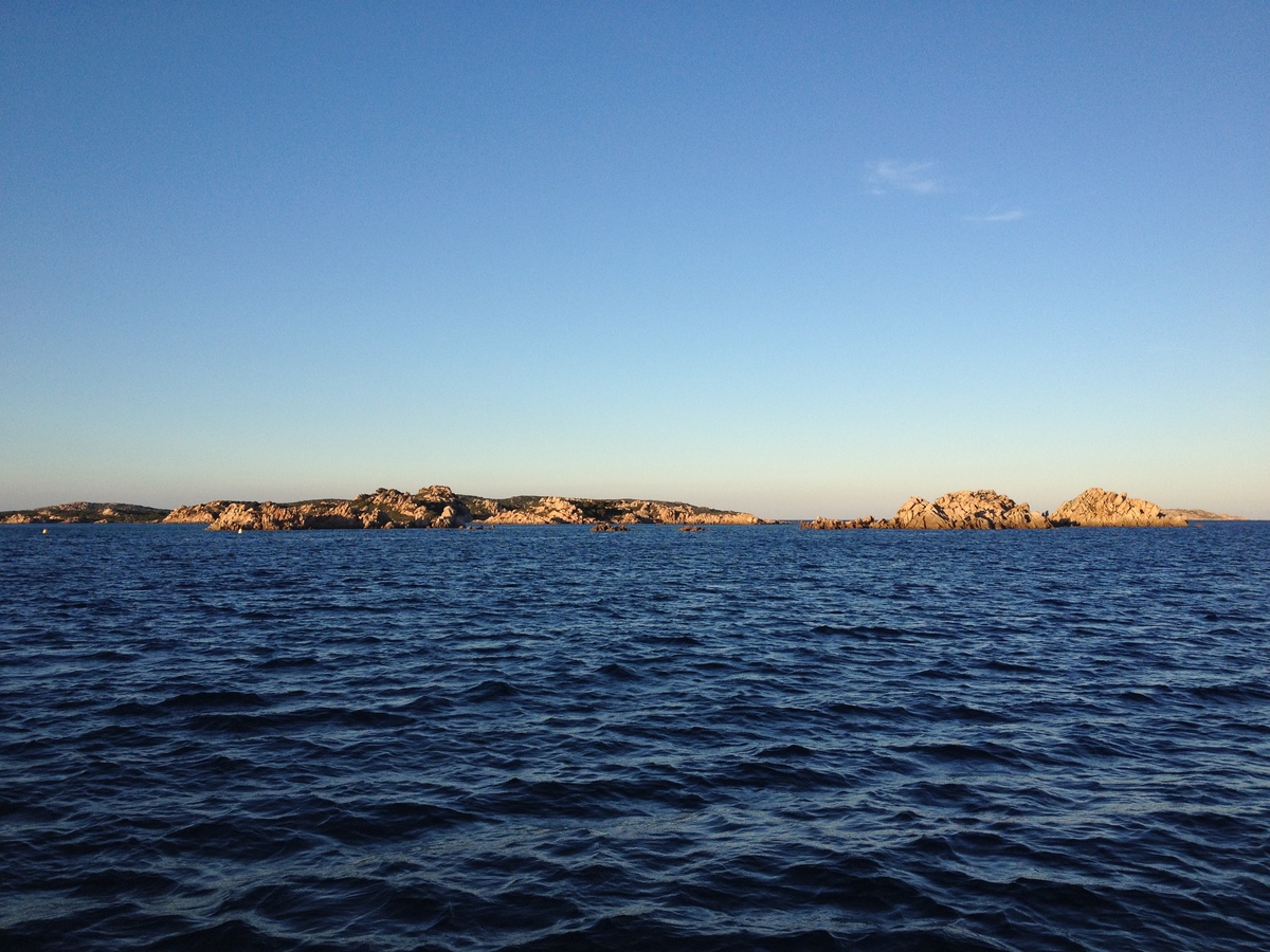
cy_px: 476
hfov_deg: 52.6
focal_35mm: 35
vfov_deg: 40.7
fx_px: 1284
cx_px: 635
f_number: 2.4
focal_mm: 4.28
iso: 64
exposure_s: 1/1255
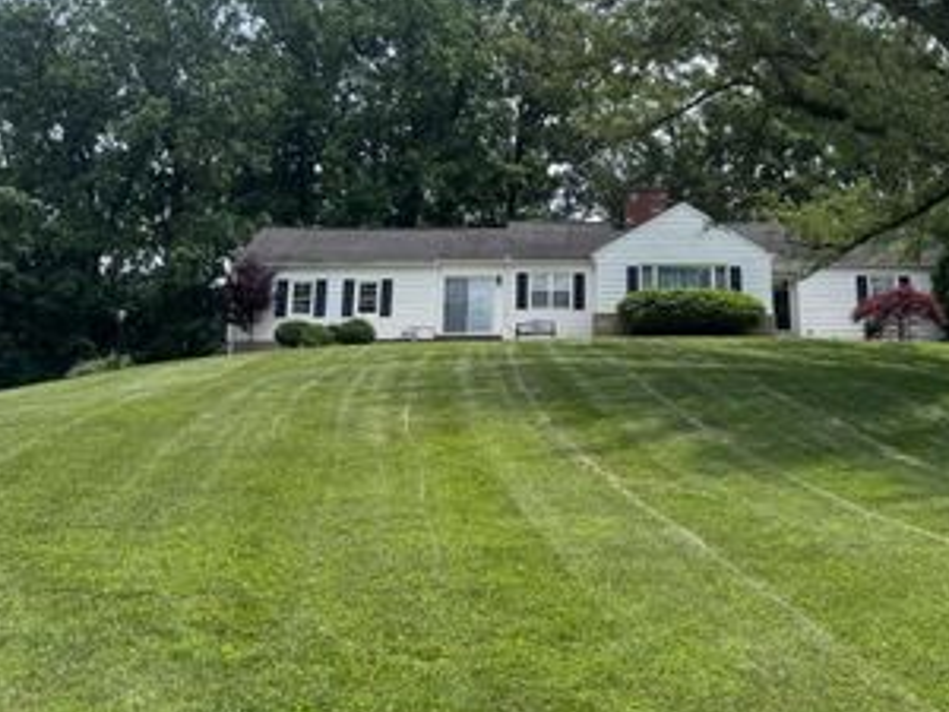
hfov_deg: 46.3
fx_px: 1097
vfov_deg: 35.2
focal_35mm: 40
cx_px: 607
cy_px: 176
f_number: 1.78
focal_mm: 6.76
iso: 80
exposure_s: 1/5348
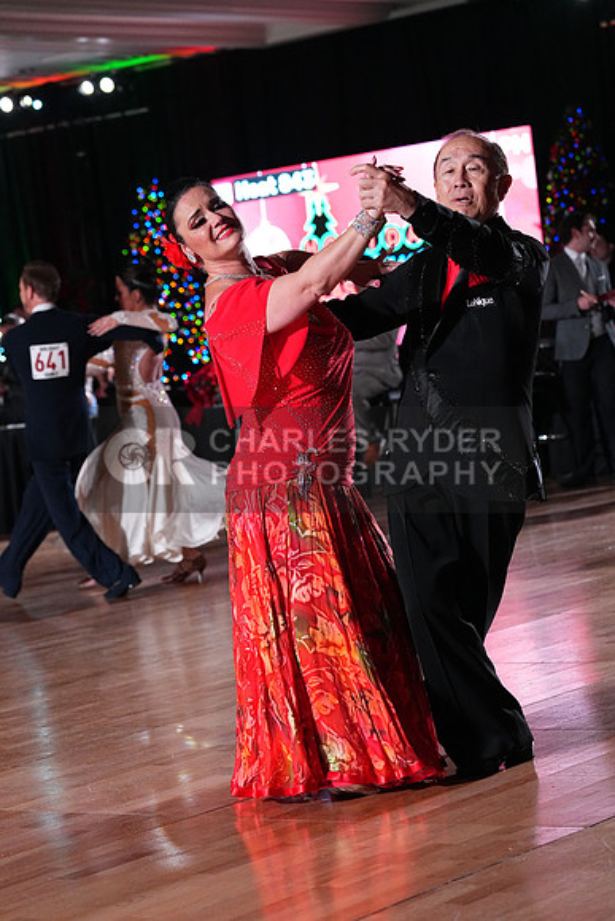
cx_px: 308
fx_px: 2382
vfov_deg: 21.9
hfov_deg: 14.7
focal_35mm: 93
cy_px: 460
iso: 6400
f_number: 5
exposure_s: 1/400
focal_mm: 93
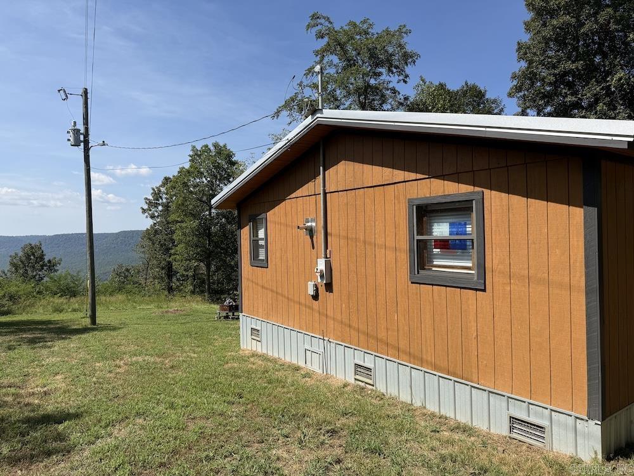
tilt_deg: +0.2
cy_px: 238
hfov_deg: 71.6
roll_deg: +0.7
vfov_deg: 56.8
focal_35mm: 24
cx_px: 317
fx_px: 440
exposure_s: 1/4405
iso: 80
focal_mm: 6.76
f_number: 1.78
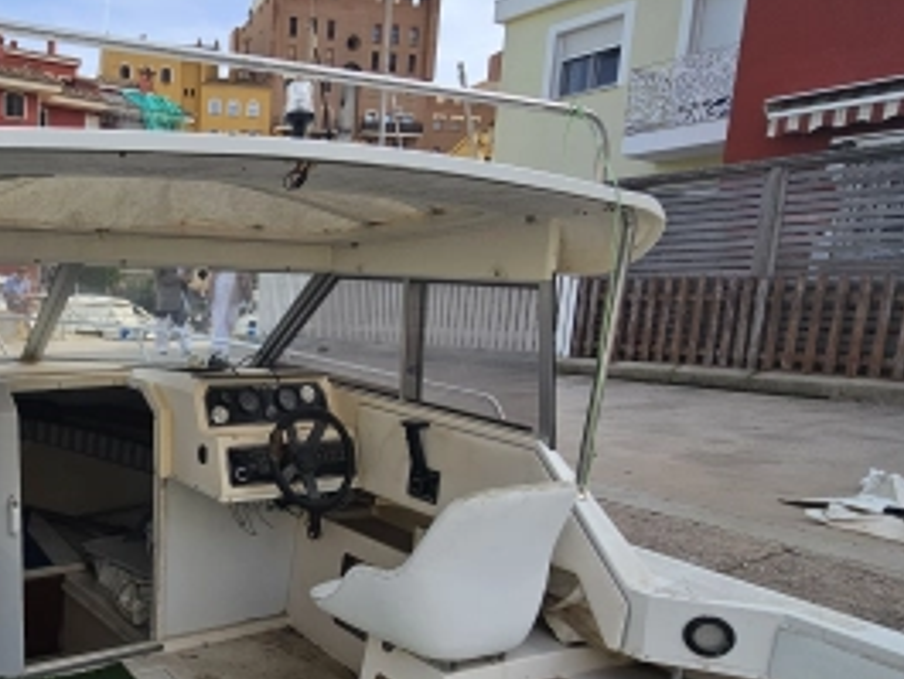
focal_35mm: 27
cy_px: 432
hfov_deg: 58.4
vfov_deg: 50.8
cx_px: 136
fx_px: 705
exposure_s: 1/1994
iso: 50
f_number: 2.2
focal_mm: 2.2
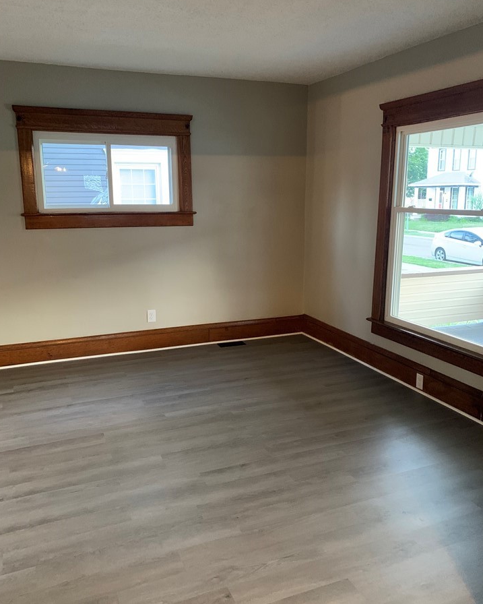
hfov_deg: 50.0
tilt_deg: -10.5
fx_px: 518
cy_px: 303
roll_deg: +0.2
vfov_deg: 60.4
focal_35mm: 29
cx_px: 240
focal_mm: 4.25
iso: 400
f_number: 1.8
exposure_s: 1/30
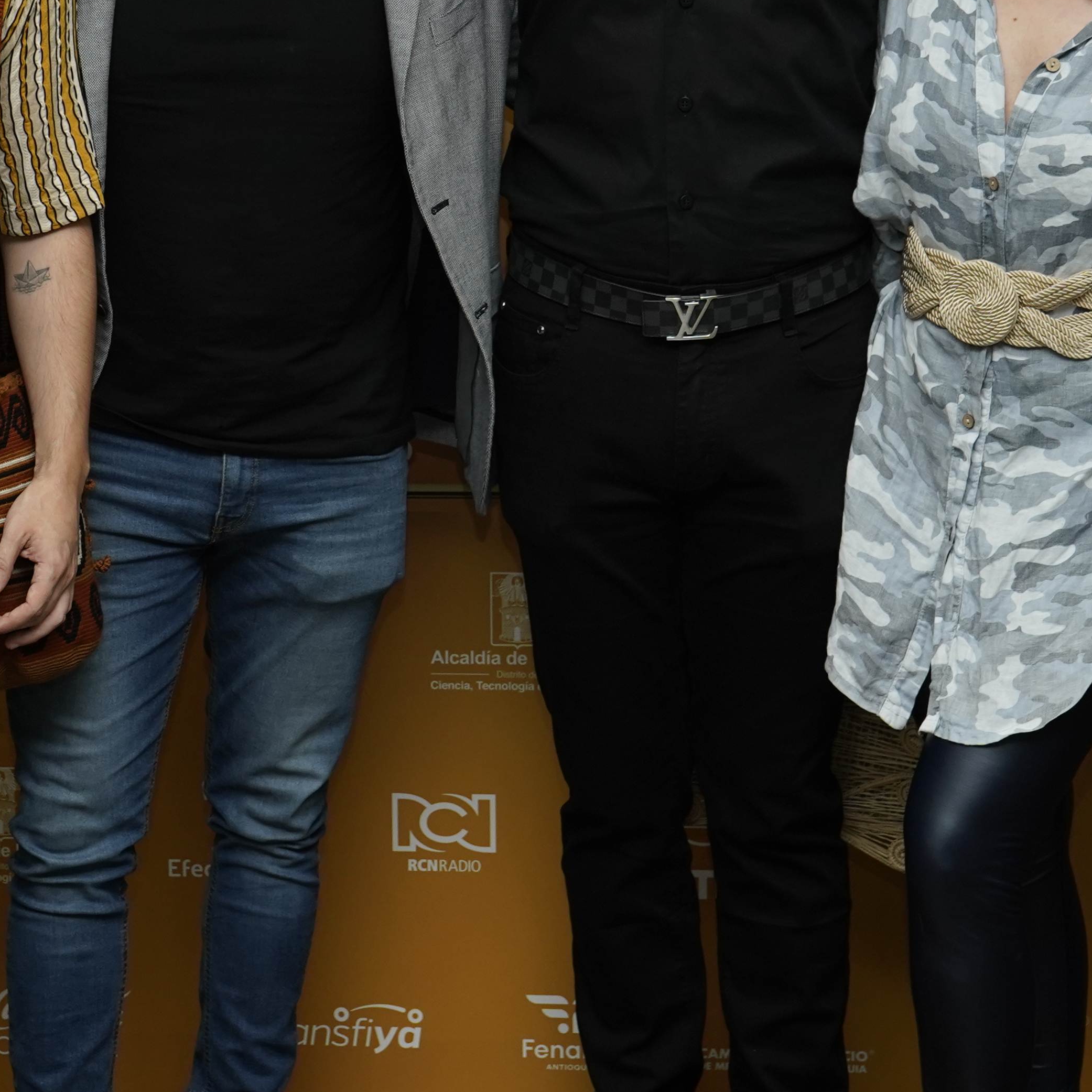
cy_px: 286
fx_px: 3319
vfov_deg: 18.6
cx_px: 276
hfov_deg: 18.6
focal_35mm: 93
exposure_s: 1/250
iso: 1000
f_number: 5.6
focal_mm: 38
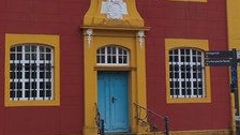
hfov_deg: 32.2
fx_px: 414
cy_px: -123
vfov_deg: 15.4
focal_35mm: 65
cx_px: 88
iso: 50
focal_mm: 4.68
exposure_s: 1/1420
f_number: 1.8
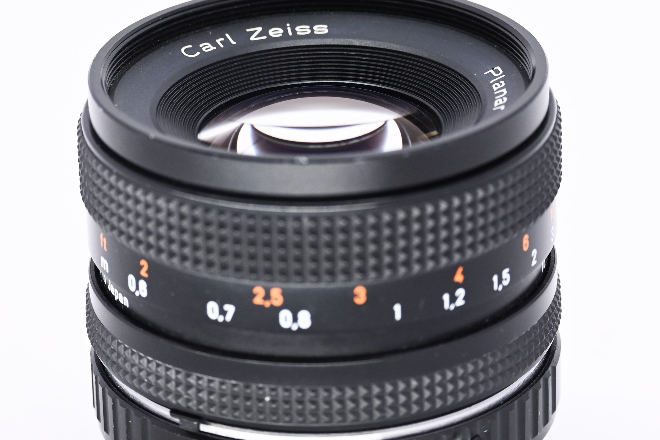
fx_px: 4198
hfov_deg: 9.0
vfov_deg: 6.0
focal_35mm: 229
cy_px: 174
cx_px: 322
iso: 500
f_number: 9
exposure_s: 1/160
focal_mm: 115
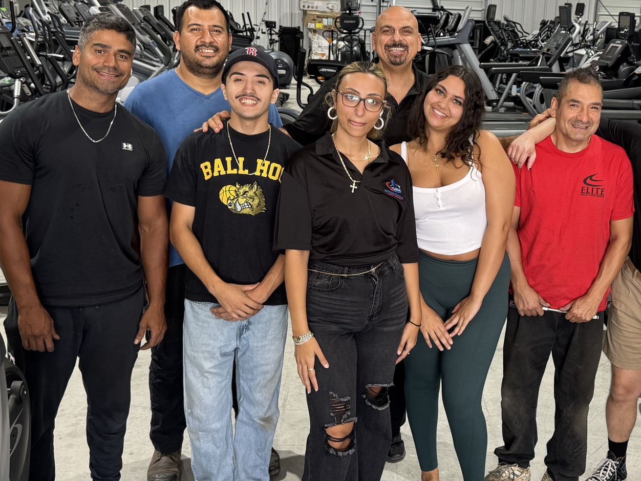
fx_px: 852
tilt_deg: -13.8
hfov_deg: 40.9
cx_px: 411
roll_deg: -3.2
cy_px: 199
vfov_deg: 31.5
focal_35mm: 46
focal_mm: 6.76
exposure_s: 1/60
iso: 200
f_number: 1.78
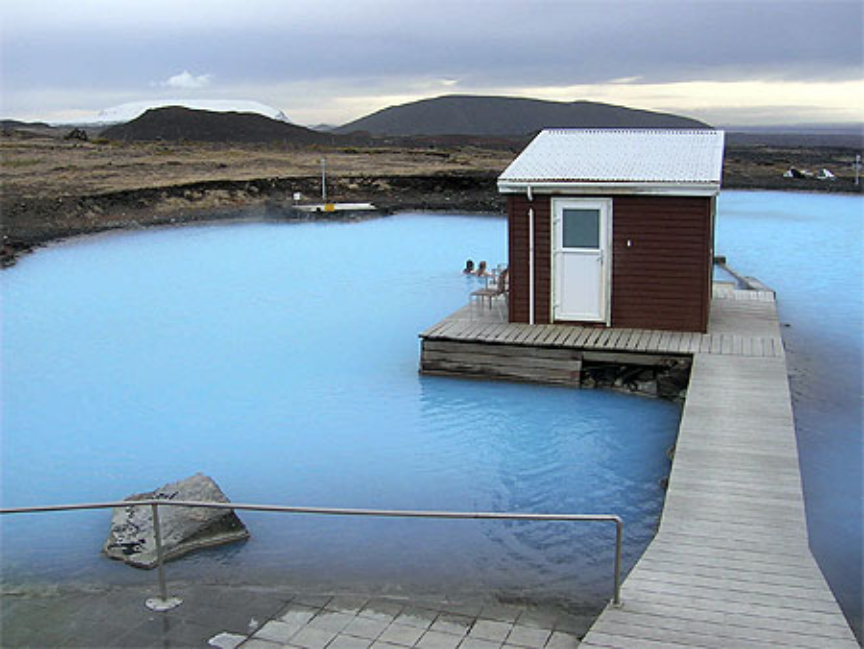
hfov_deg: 52.6
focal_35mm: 35
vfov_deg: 40.7
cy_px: 324
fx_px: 874
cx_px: 432
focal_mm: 5.4
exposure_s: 1/202
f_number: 4.8
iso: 50
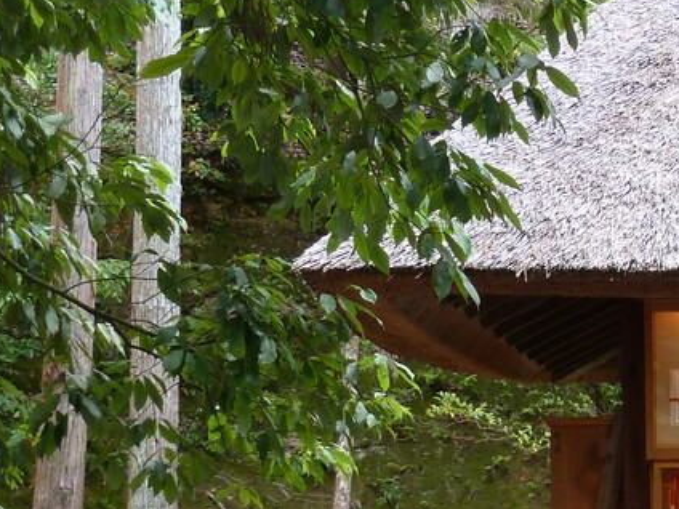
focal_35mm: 136
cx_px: 951
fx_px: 2668
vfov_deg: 10.9
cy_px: 416
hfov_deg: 13.8
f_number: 3.8
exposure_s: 1/30
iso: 125
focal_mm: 7.9
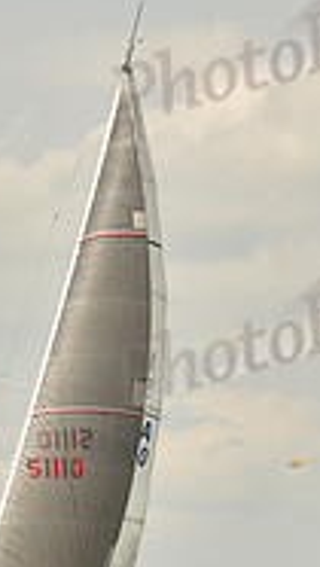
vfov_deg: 6.7
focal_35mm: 320
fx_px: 4814
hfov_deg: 3.8
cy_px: 530
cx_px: -44
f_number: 10
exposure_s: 1/640
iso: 250
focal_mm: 98
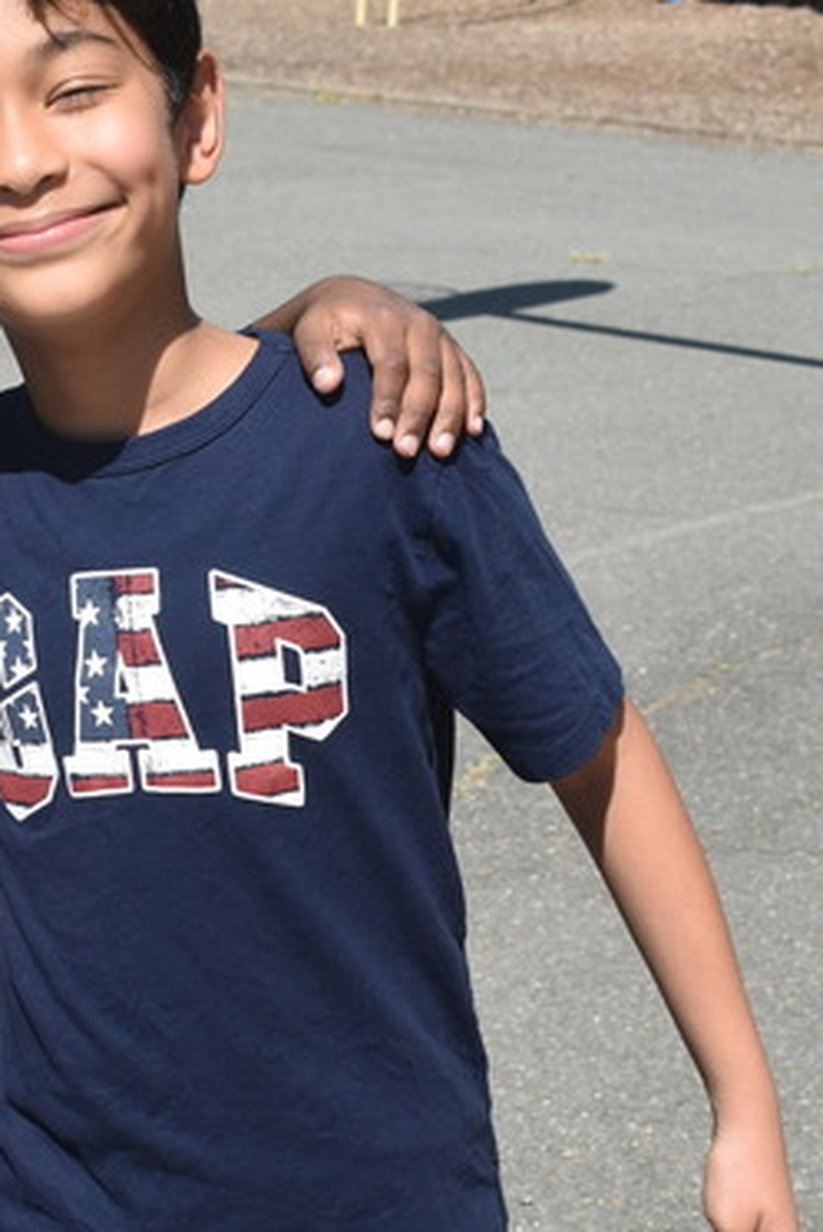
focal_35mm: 91
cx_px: 13
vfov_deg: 22.0
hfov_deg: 14.8
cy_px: 993
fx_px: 3122
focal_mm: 27
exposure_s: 1/1600
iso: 400
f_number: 6.3
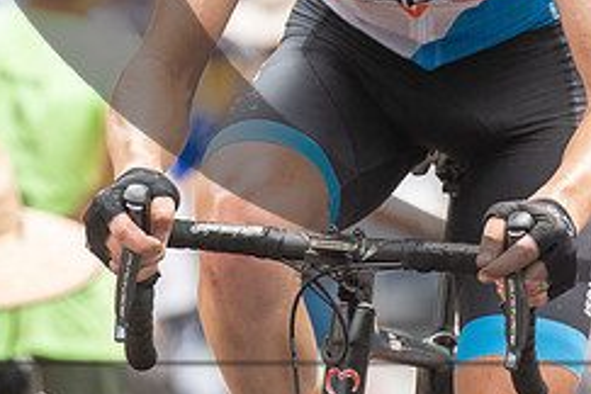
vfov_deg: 2.1
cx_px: 333
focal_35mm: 670
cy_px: -101
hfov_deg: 3.1
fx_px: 10998
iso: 200
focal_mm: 200
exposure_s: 1/1000
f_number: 4
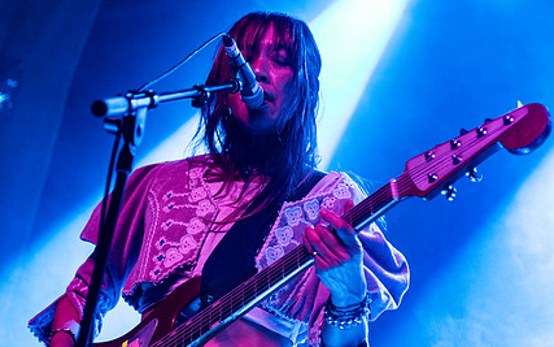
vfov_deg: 13.5
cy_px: 146
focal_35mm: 97
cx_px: 291
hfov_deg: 21.4
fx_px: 1465
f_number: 3.2
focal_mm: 70
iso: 2500
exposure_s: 1/125
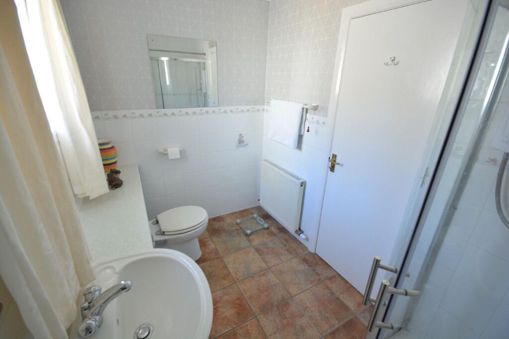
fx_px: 212
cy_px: 170
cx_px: 254
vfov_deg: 77.3
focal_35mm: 15
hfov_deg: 100.4
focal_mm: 10
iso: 400
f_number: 8
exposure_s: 1/8
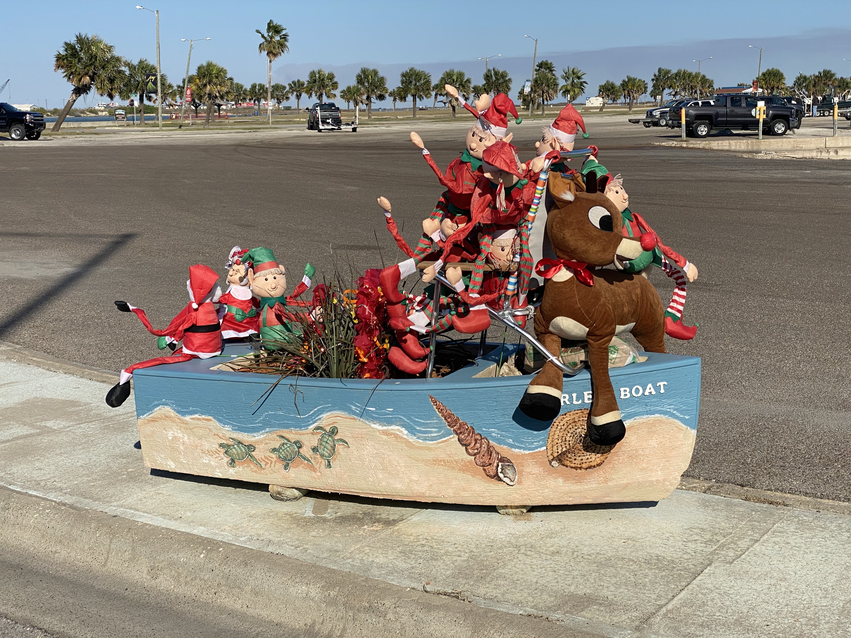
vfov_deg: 28.0
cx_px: 426
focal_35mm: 52
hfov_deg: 36.8
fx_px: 1278
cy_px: 319
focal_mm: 6
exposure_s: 1/2398
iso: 20
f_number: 2
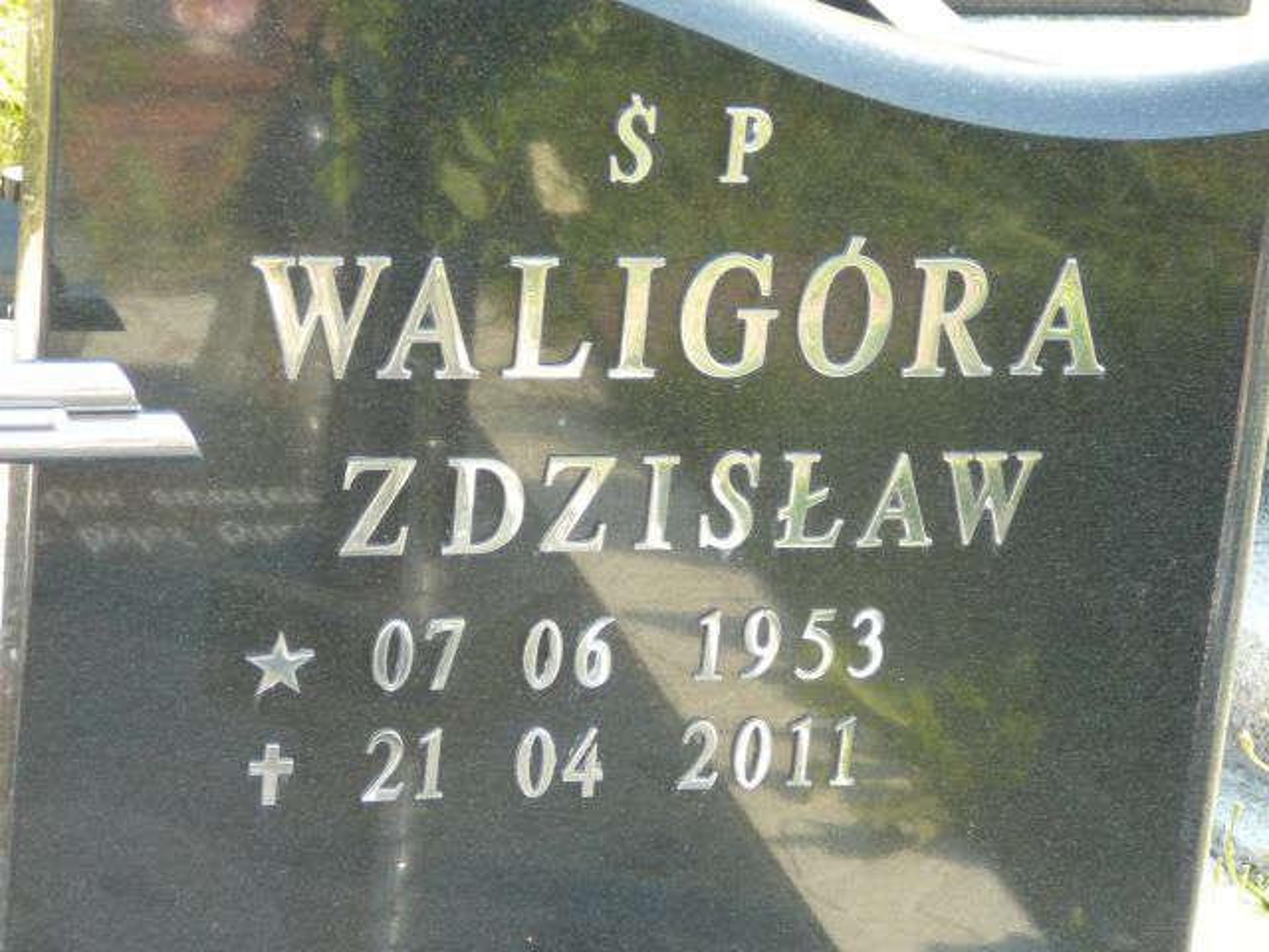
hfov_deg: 16.7
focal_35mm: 118
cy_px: 476
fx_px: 4326
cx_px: 634
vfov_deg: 12.6
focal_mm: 17.6
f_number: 3.9
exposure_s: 1/60
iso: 80
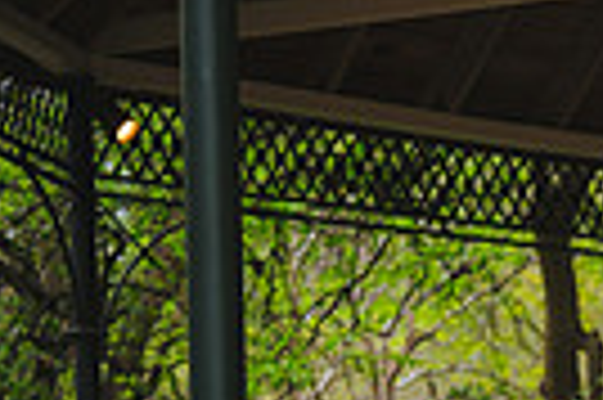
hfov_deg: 11.6
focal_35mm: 164
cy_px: 863
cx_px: 1071
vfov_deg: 7.9
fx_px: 2744
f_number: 2.8
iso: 400
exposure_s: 1/1600
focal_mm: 38
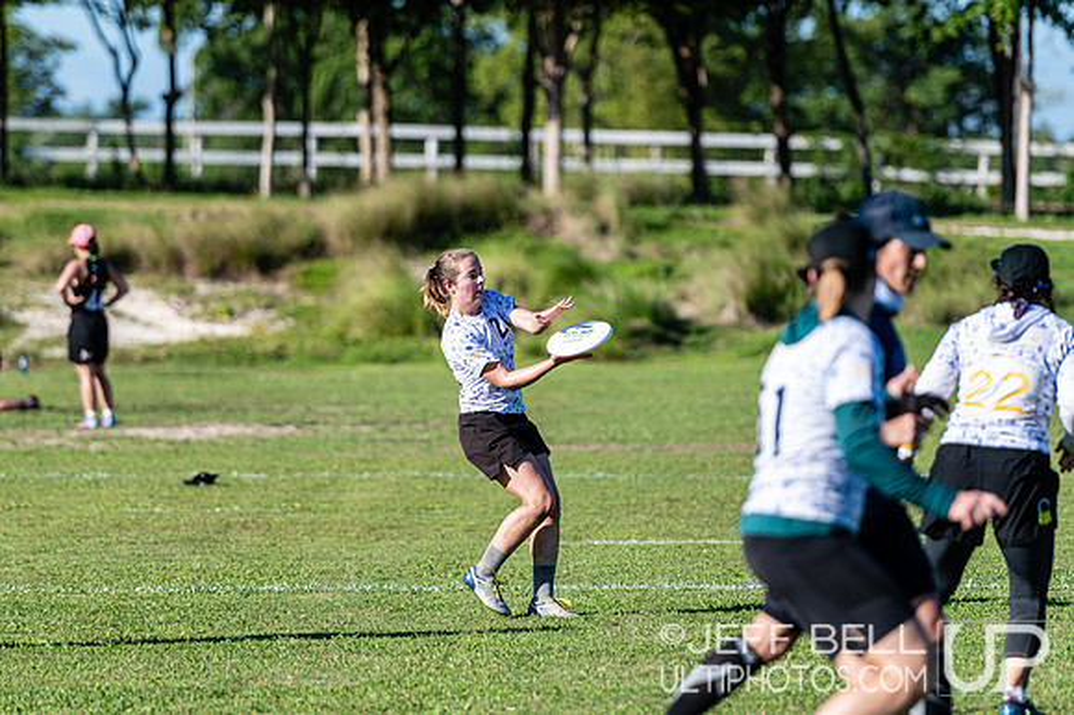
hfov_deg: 6.9
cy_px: 358
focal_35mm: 300
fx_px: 8945
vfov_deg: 4.6
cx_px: 537
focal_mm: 200
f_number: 3.2
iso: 100
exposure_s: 1/1250
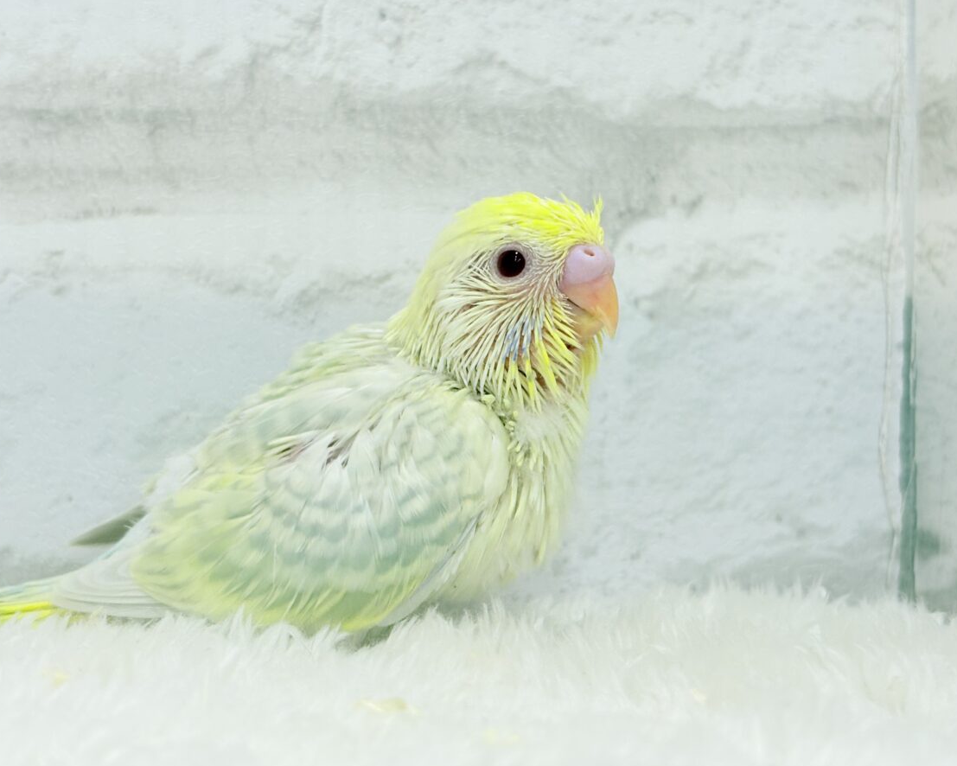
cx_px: 478
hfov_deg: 34.1
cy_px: 386
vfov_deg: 27.6
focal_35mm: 55
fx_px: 1558
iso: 64
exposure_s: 1/100
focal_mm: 5.96
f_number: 1.6
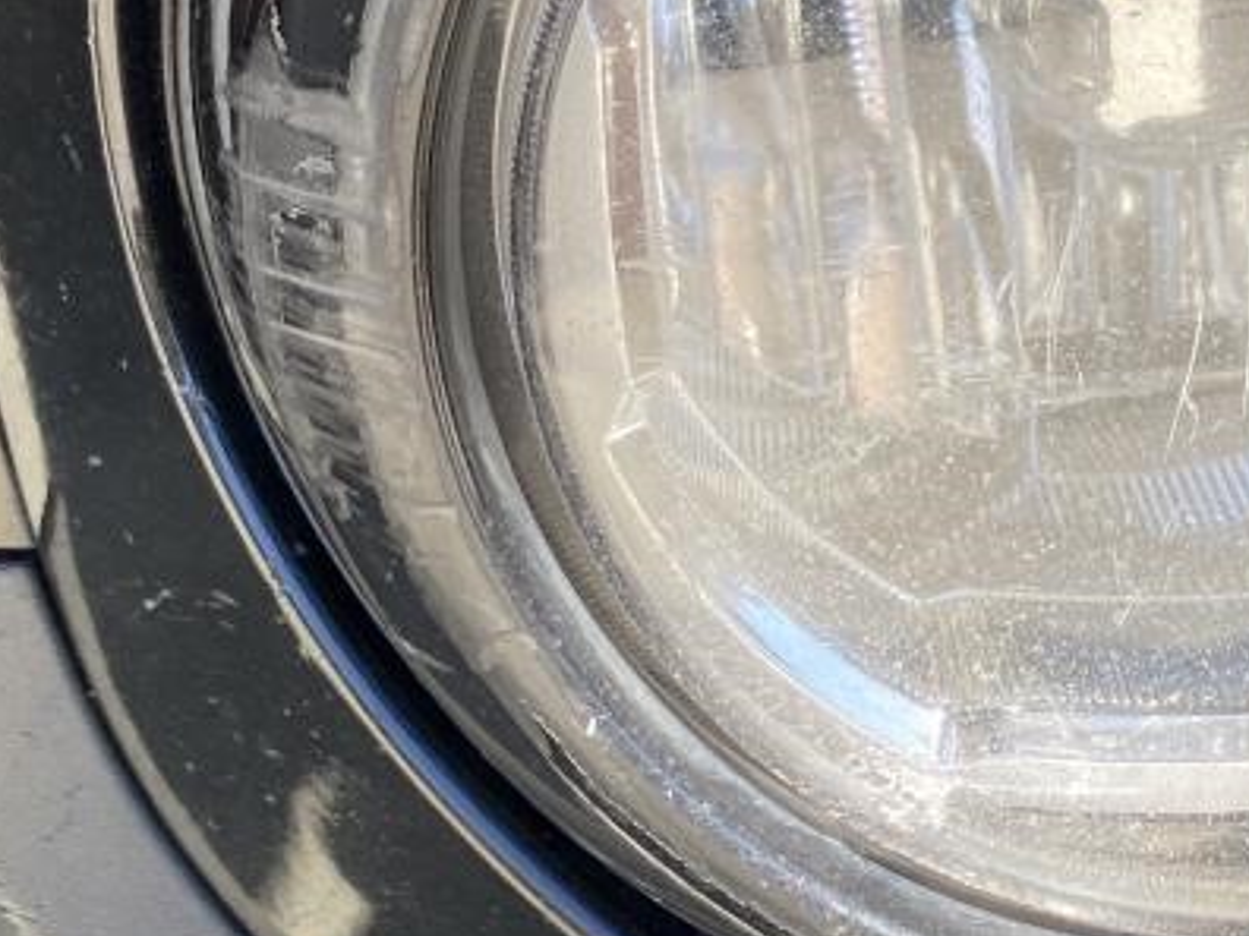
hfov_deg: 21.0
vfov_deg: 17.5
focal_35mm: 84
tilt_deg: -23.9
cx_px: 1646
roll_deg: -2.1
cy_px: 271
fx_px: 3031
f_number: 1.8
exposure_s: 1/293
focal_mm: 4.25
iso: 32
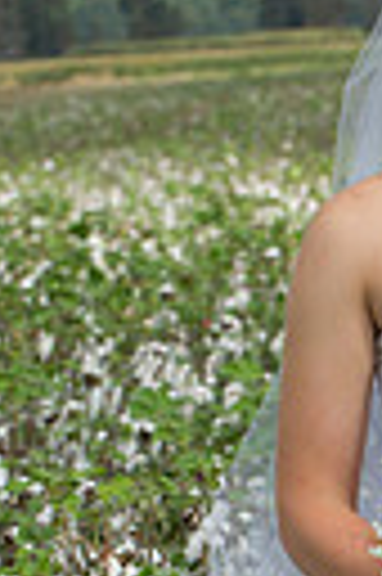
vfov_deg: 5.3
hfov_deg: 3.5
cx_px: 577
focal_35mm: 386
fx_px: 6160
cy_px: 738
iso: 250
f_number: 8
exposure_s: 1/250
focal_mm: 110
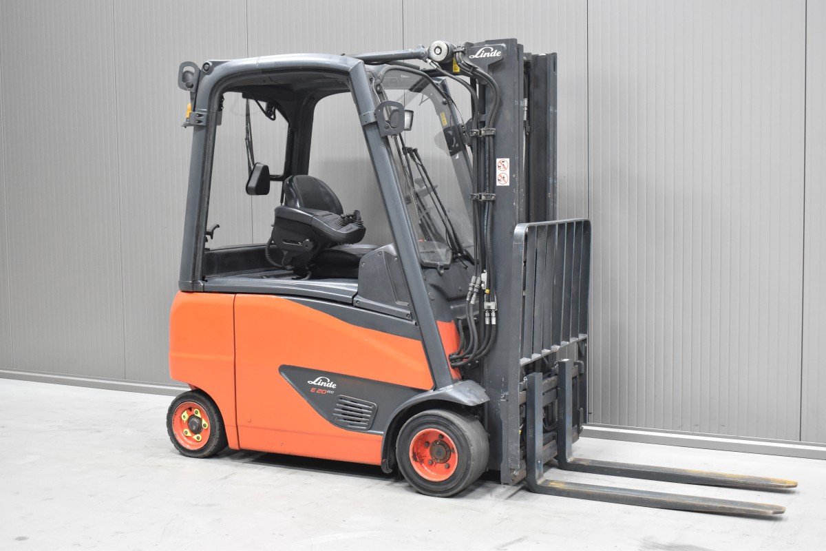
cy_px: 276
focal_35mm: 45
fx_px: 1032
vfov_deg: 29.9
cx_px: 413
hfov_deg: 43.6
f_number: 5.6
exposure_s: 1/20
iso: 1600
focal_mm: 30
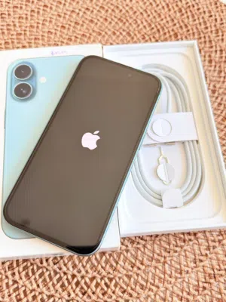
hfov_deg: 40.7
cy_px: 151
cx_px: 113
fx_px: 305
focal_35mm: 35
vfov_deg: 52.6
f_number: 1.78
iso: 160
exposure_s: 1/50
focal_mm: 6.76
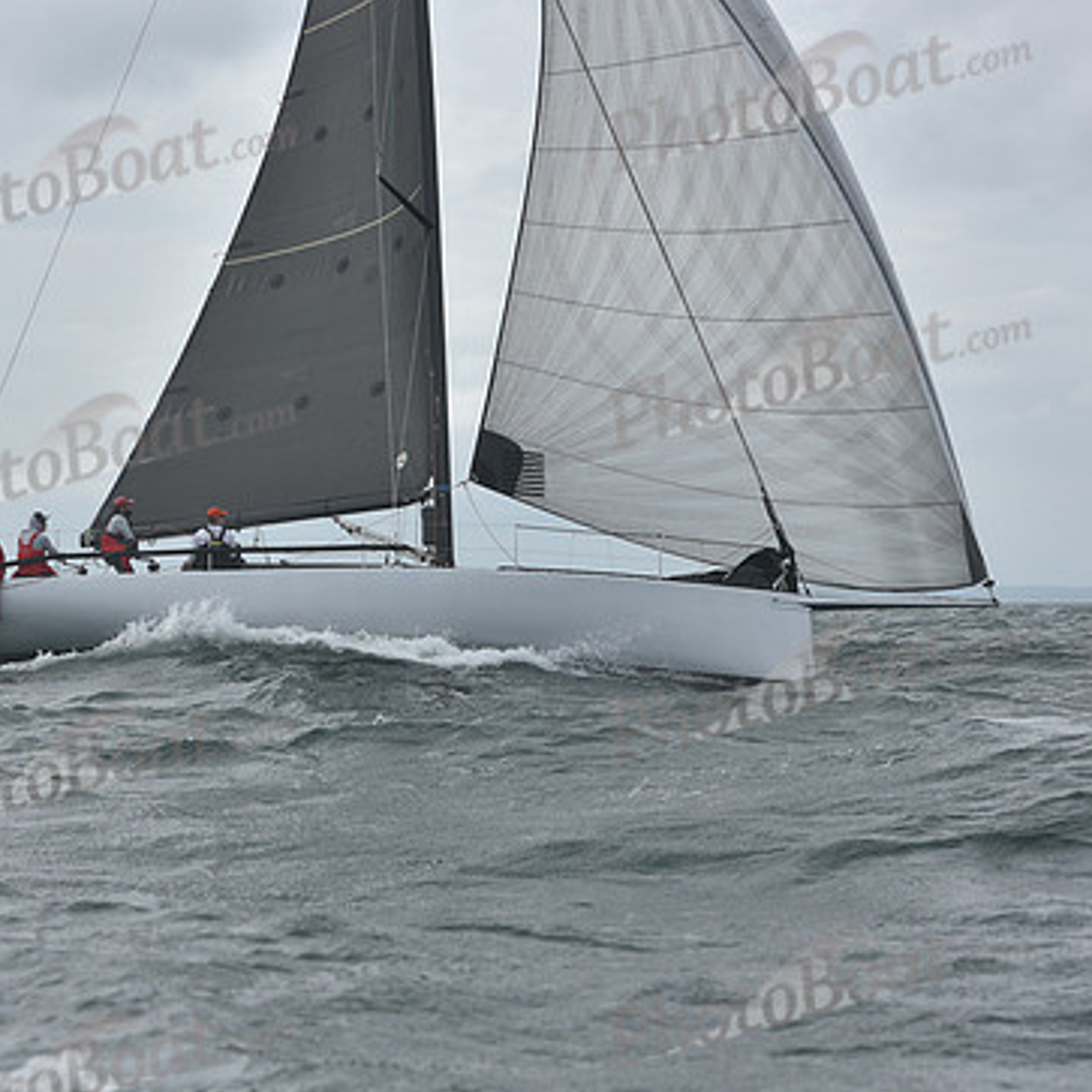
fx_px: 3391
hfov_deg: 18.3
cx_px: 454
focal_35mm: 95
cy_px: 570
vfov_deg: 18.3
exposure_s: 1/1250
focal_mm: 70
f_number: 6.3
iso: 200
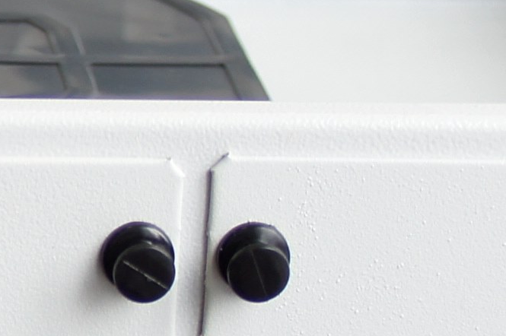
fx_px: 3735
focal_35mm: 266
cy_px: 106
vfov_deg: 5.2
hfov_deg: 7.5
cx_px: -413
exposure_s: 1/40
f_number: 4
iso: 100
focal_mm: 24
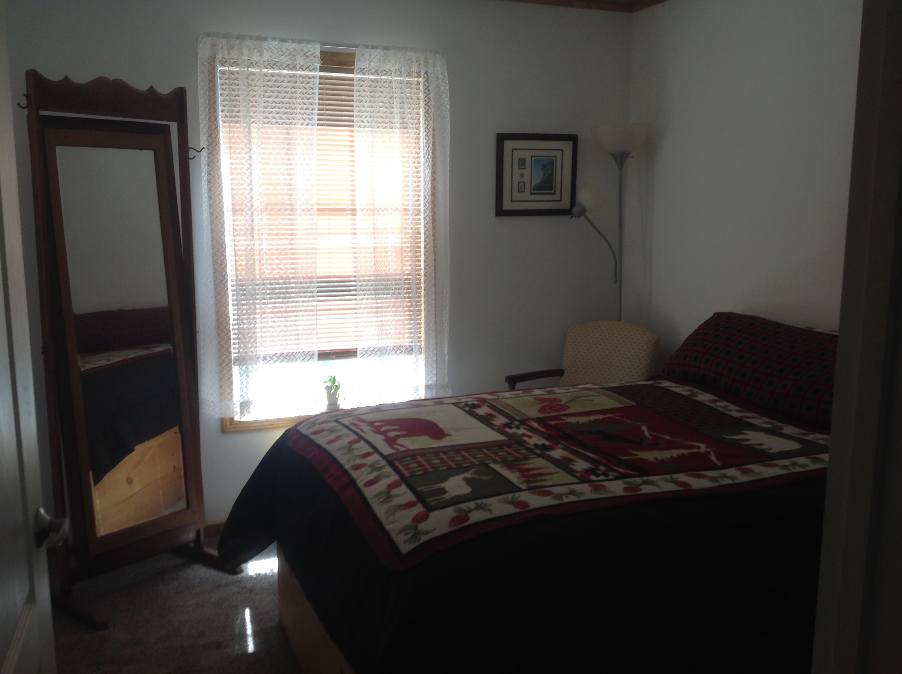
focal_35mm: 35
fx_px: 911
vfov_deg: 40.6
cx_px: 451
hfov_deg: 52.7
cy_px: 337
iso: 50
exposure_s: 1/24
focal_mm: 4.28
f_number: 2.4
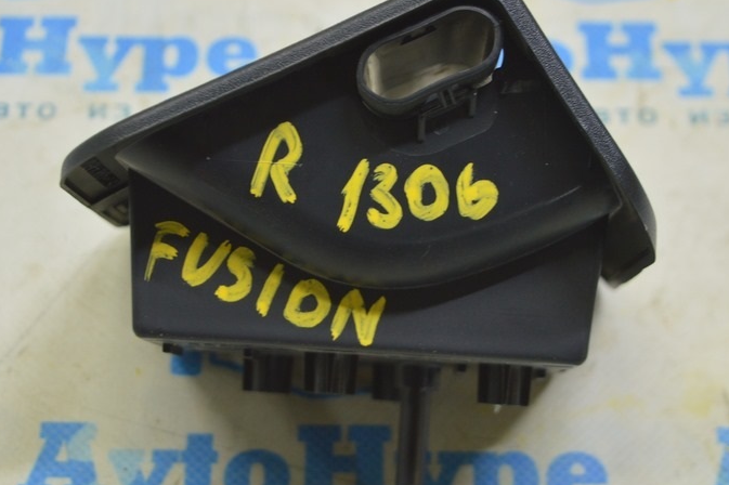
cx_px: 326
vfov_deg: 13.0
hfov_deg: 19.5
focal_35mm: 105
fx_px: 2125
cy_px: 261
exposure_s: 1/20
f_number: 5.6
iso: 400
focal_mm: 46
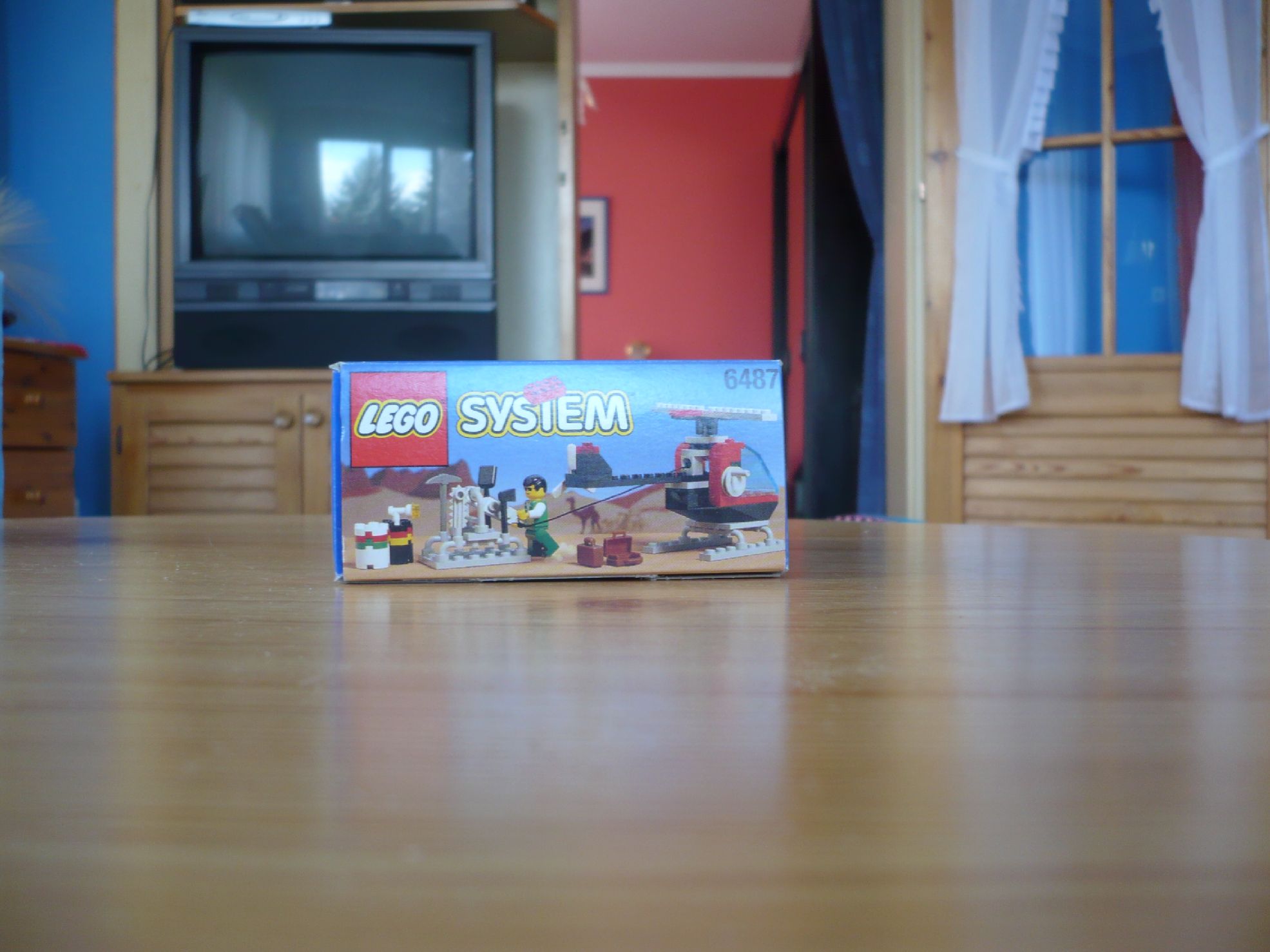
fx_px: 1284
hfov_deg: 52.6
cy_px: 476
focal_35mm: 35
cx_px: 635
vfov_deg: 40.7
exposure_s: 1/30
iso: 100
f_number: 2.8
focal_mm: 5.8
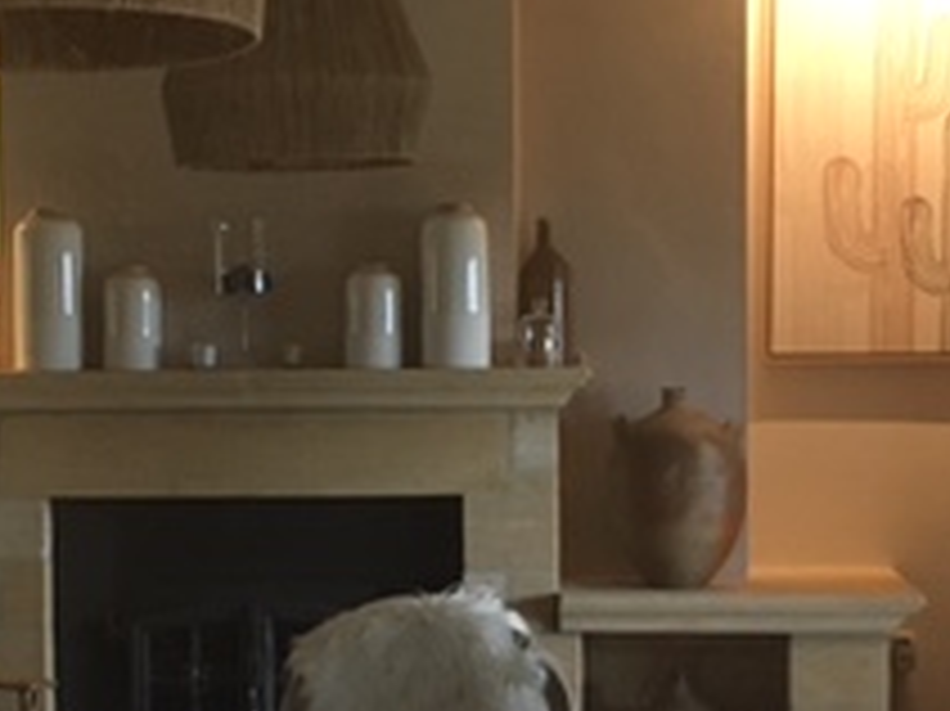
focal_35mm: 88
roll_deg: -0.4
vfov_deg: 16.7
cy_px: 495
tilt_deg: -3.2
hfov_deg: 22.2
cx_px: 401
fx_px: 2414
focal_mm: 4.15
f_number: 2.2
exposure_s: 1/17
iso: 200
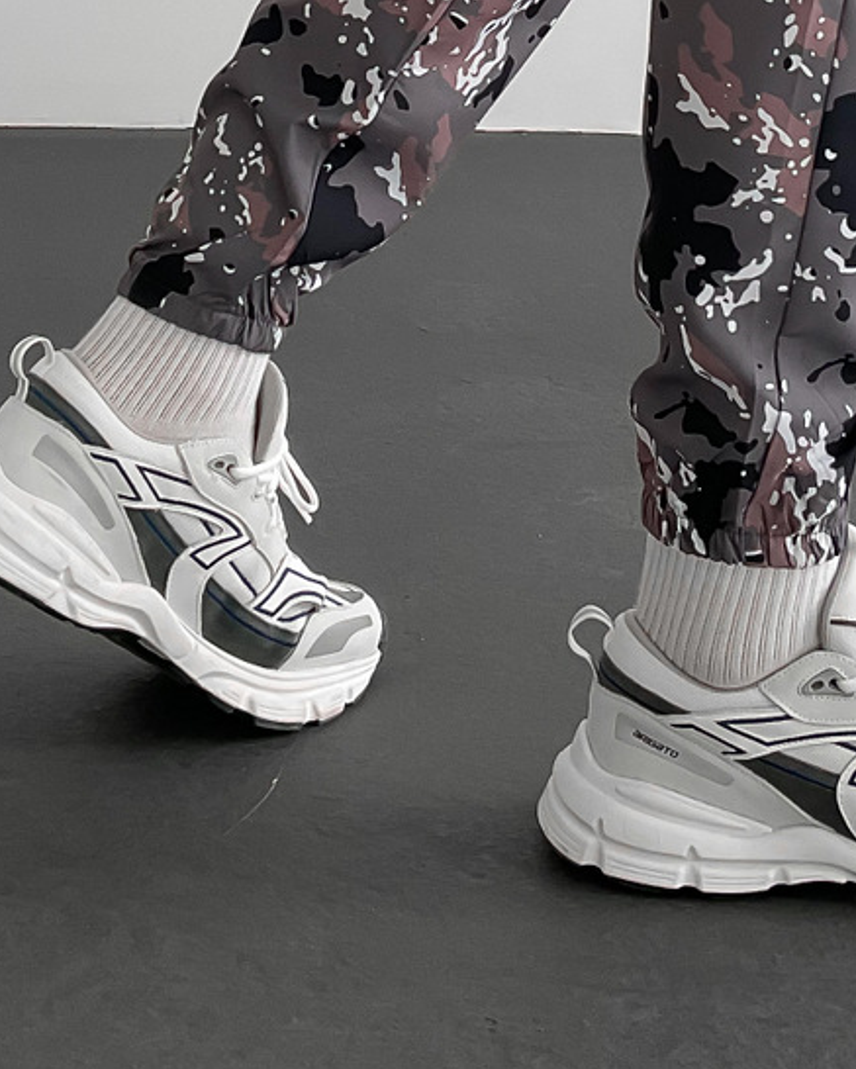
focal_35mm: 83
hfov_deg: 18.5
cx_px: 458
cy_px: -190
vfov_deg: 21.5
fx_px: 2628
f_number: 1.8
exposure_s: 1/120
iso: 40
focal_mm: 3
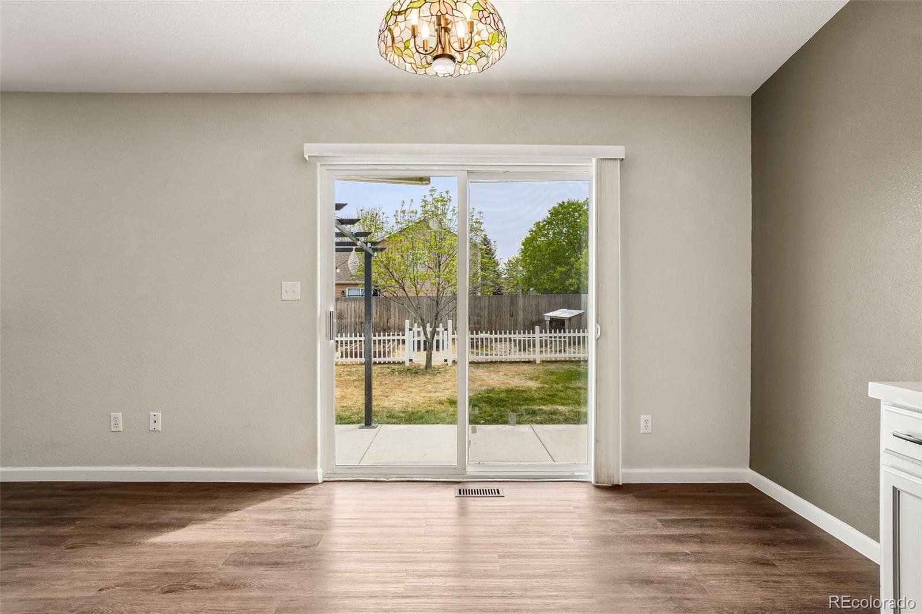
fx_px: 499
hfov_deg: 85.4
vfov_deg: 63.2
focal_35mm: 20
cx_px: 461
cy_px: 307
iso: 400
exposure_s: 1/125
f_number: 8
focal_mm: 13
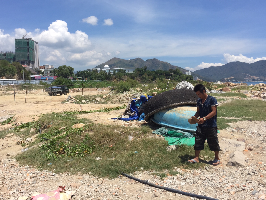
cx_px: 118
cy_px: 87
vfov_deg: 42.9
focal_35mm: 33
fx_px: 254
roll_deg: -0.9
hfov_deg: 55.2
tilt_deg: -0.1
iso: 32
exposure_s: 1/2326
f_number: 2.2
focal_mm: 4.15
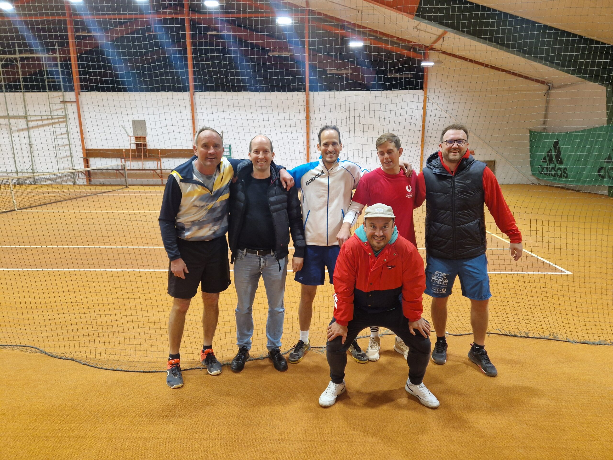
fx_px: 407
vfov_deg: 58.9
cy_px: 230
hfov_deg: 73.9
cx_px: 306
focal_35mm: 23
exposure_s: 1/100
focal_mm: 5.4
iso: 250
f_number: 1.8
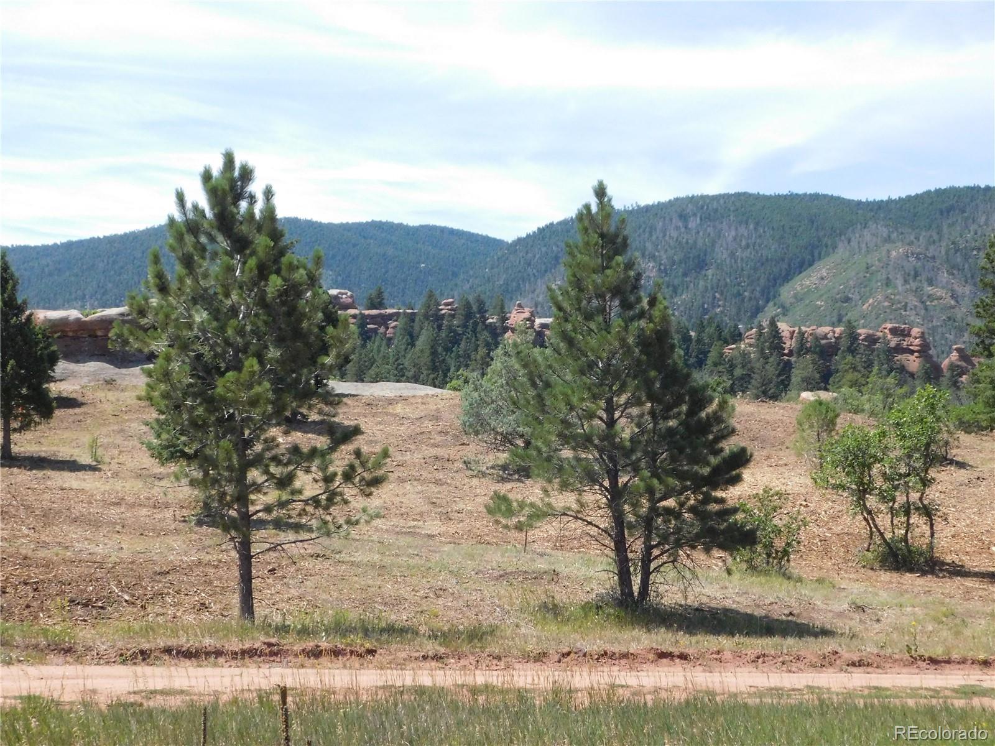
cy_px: 373
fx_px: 1466
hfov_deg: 37.5
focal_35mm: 51
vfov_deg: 28.6
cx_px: 498
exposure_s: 1/1000
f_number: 7.6
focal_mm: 9
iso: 800
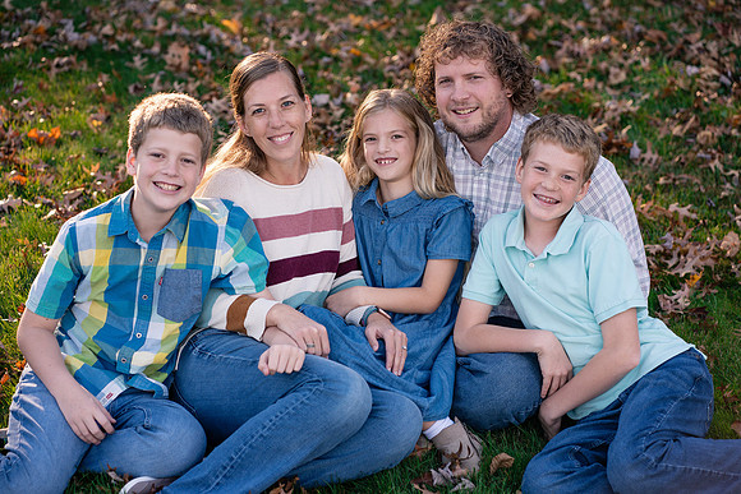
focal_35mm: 85
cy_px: 247
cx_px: 370
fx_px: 1750
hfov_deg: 23.9
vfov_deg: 16.1
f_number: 3.5
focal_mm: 85
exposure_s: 1/400
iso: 200
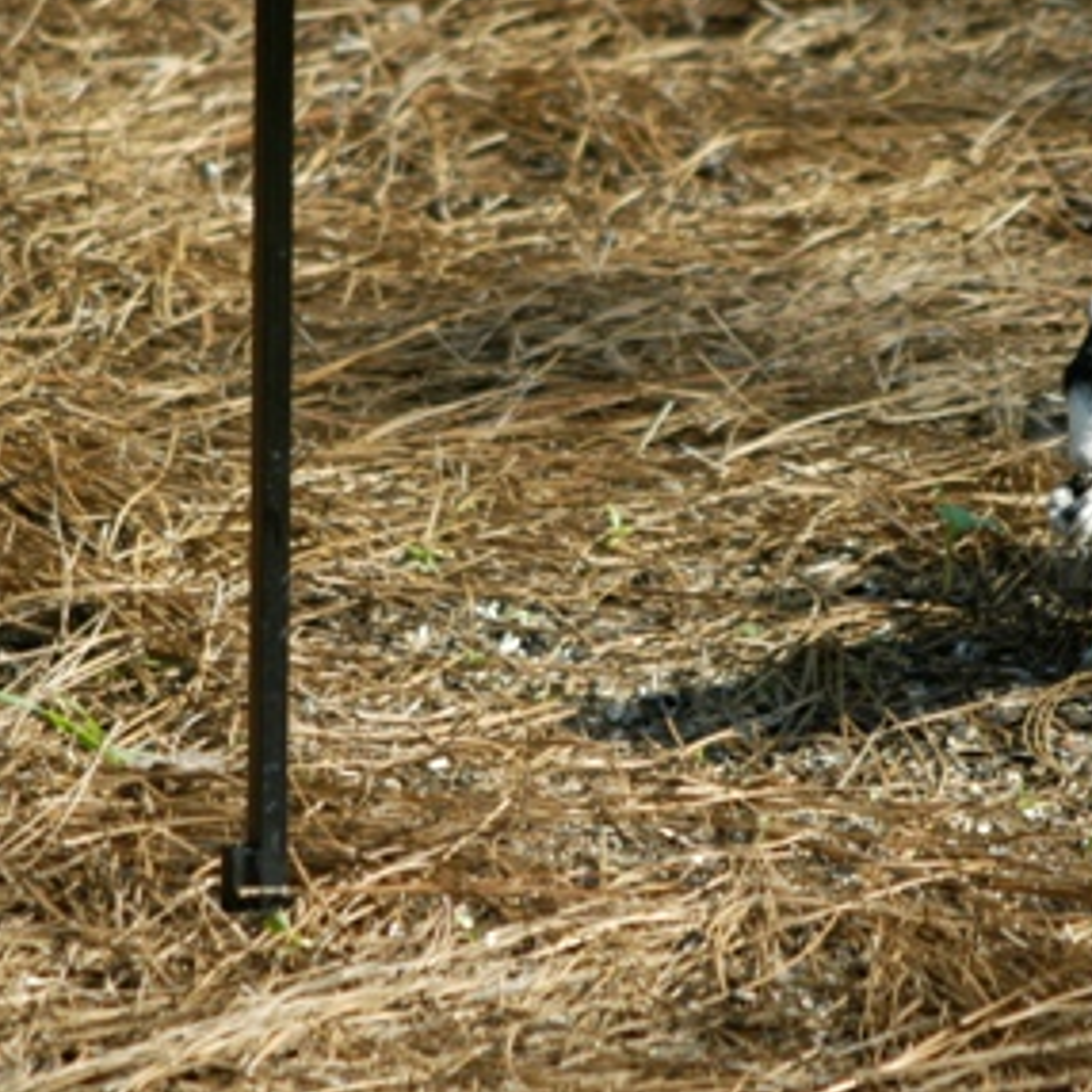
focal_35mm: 598
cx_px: 531
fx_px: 21343
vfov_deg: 2.9
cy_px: 546
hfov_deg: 2.9
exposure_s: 1/350
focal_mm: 210
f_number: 5.6
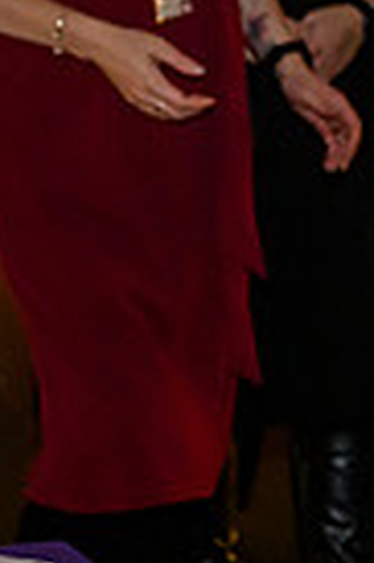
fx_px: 3843
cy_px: -138
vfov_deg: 8.3
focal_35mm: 246
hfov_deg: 5.2
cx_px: 1206
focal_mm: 51
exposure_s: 1/125
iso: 6400
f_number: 4
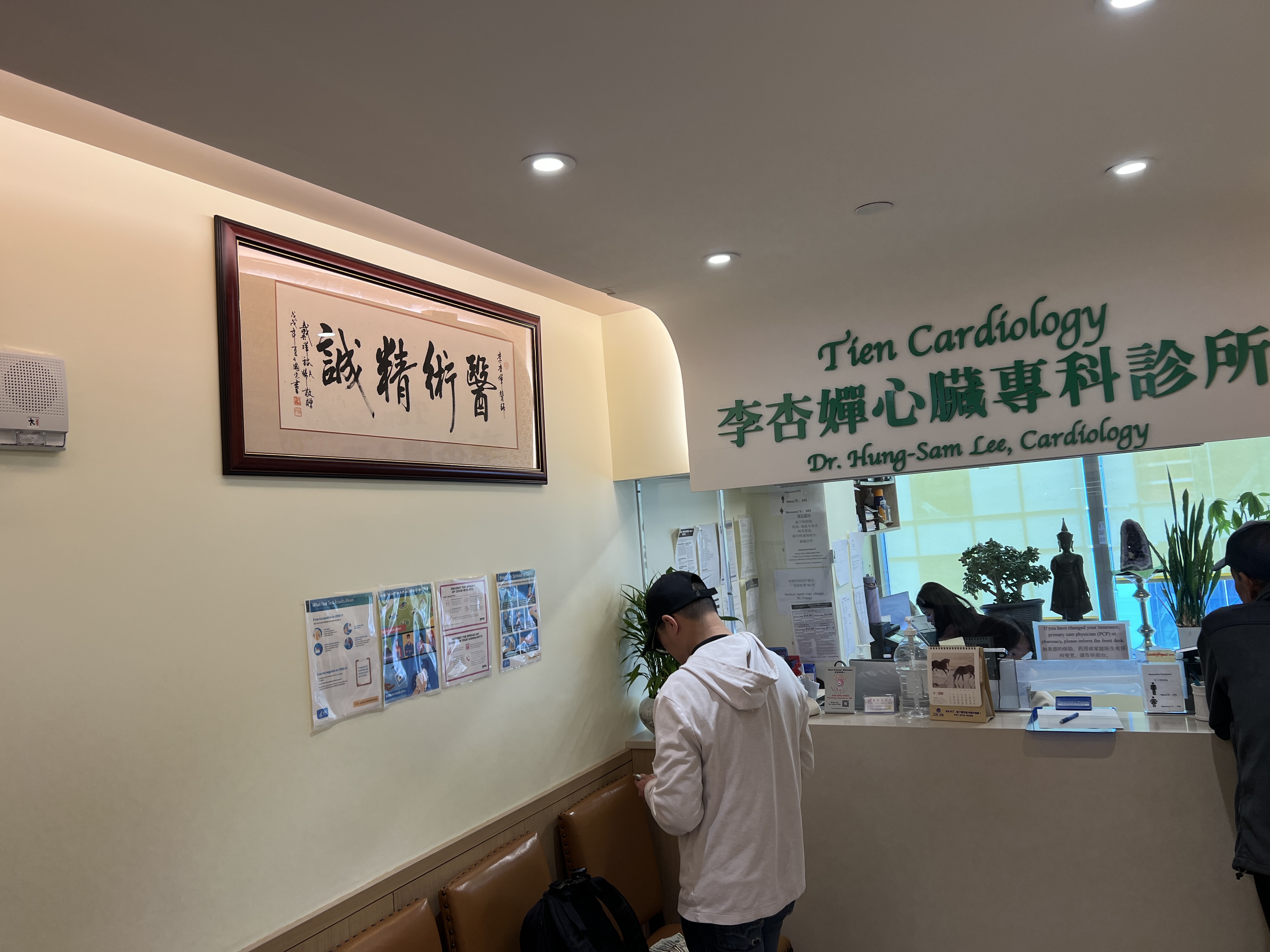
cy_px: 476
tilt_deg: +1.5
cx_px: 635
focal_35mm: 26
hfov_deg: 67.3
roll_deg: +5.5
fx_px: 954
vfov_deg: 53.1
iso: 50
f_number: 1.5
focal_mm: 5.7
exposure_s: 1/120
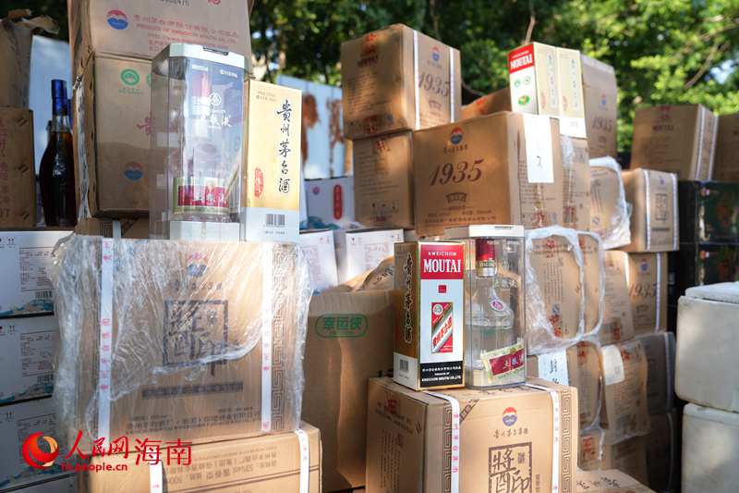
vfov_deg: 44.9
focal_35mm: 29
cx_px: 370
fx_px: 595
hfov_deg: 63.7
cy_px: 246
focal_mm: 29
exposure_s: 1/250
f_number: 3.5
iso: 125
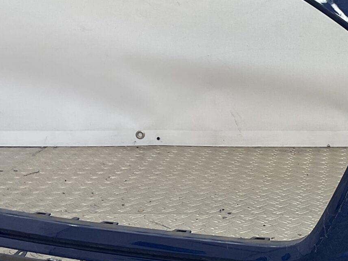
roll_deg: -1.0
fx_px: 875
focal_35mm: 87
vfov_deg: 16.9
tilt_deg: -6.4
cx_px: 306
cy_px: 75
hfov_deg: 22.0
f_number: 1.8
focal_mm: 3
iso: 16
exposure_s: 1/128
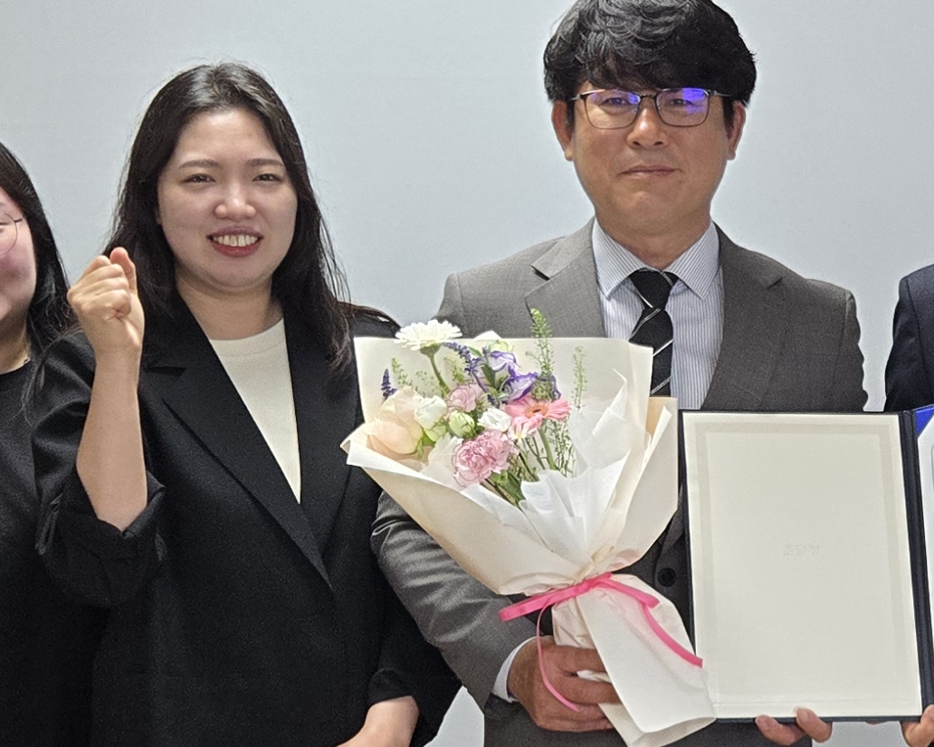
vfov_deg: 17.6
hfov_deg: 21.5
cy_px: 449
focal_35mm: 87
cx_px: 827
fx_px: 2405
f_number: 1.8
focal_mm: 5.4
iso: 200
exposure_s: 1/120
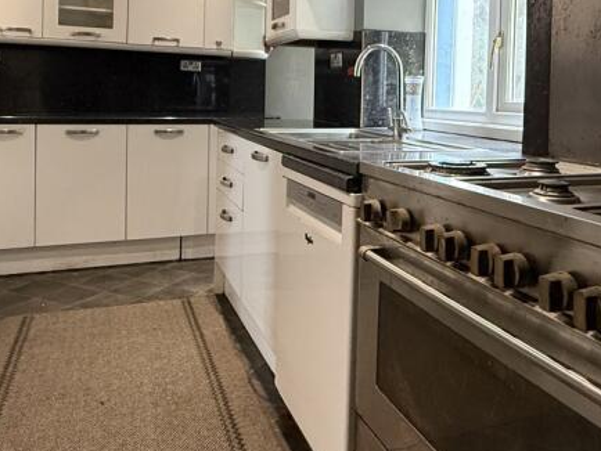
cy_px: 107
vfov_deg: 41.6
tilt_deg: -1.1
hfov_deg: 55.2
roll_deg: -1.7
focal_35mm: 33
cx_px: 327
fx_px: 573
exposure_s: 1/67
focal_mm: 2.22
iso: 400
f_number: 2.2
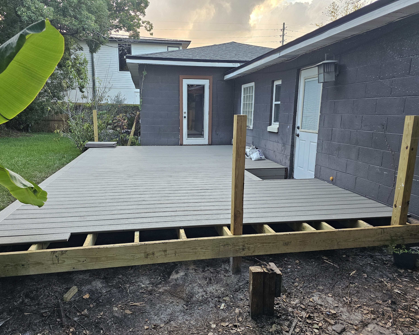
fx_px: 298
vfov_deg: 58.8
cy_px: 167
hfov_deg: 70.2
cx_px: 198
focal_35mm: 24
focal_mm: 6.3
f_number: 1.7
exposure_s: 1/207
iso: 250
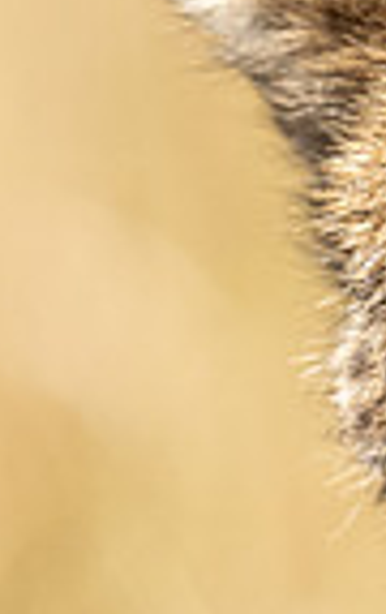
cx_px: 885
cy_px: 423
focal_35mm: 3574
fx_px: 59856
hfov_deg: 0.4
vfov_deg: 0.6
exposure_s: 1/400
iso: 100
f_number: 6.3
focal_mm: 600
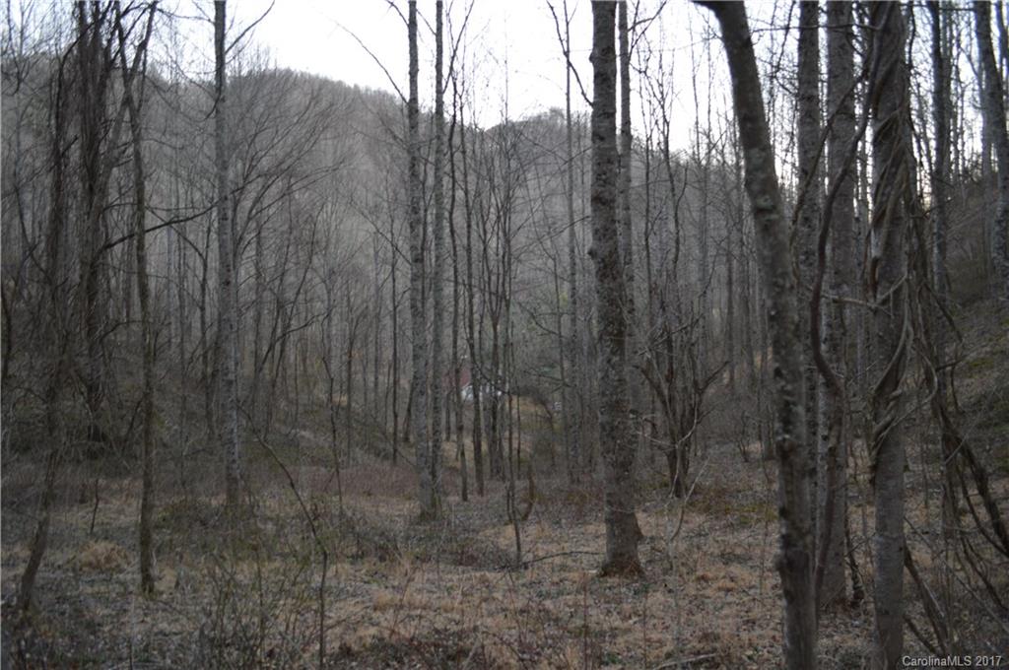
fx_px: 756
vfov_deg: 47.8
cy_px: 335
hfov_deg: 67.4
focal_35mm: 27
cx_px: 504
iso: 800
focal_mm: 18
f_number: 3.5
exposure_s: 1/15
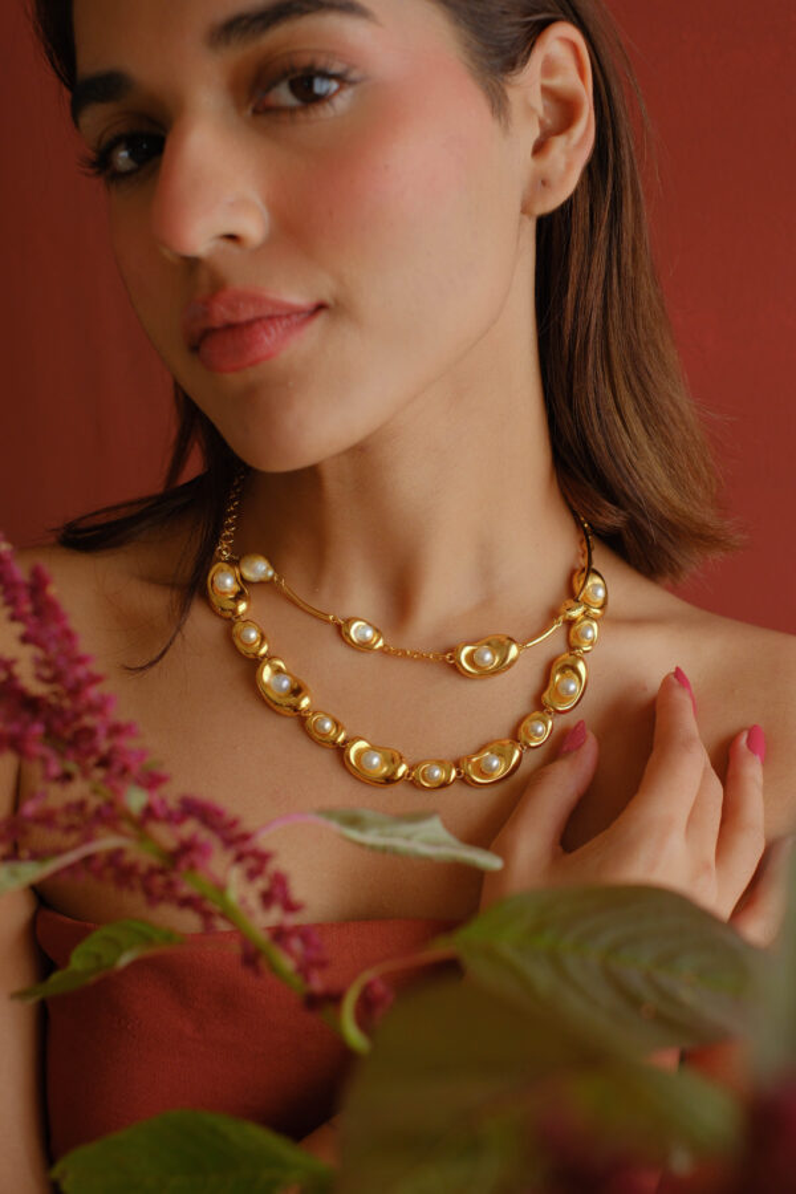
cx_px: 398
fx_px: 1758
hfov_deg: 25.5
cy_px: 597
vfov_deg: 37.5
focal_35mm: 53
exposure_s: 1/250
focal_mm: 35
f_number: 4
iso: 400
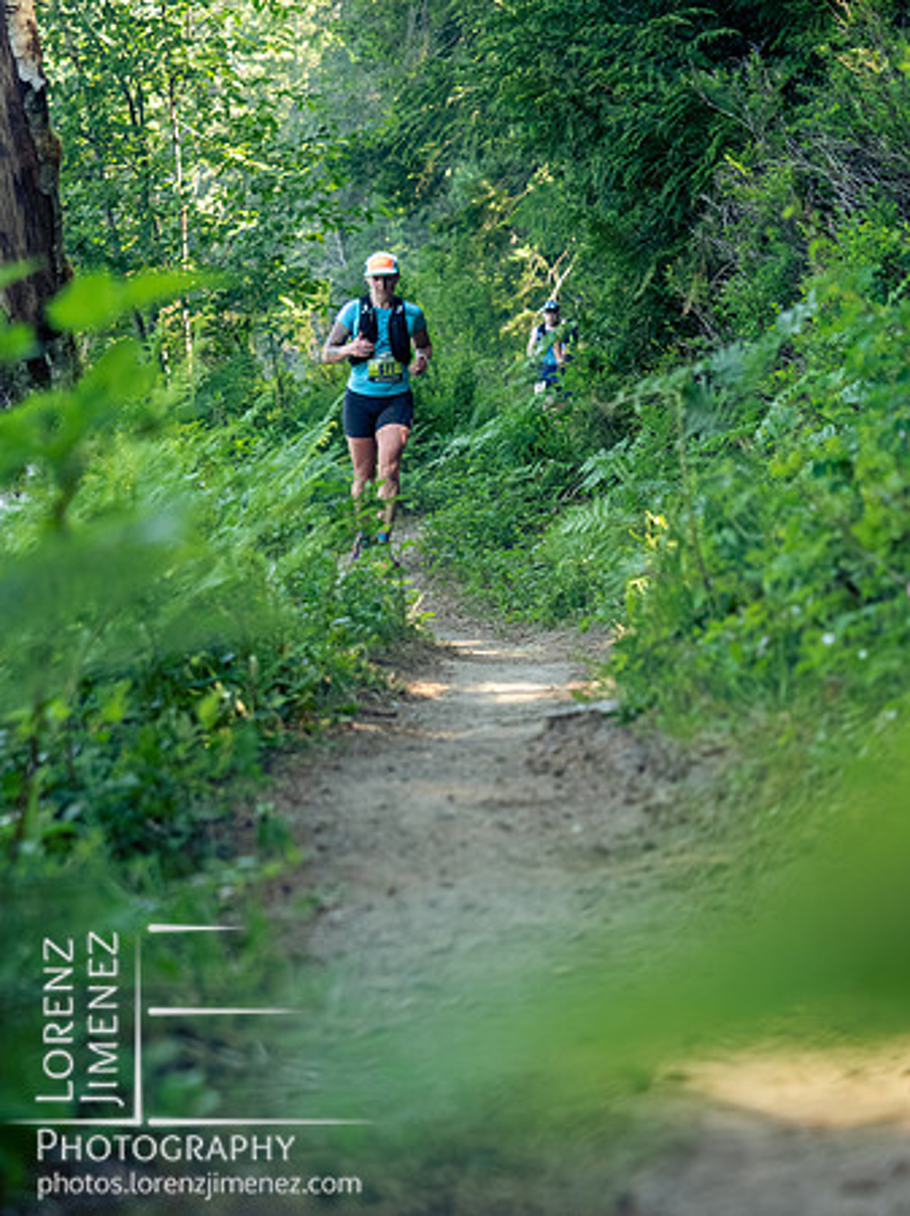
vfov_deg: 19.6
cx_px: 455
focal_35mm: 100
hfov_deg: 14.8
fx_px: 3508
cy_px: 608
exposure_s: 1/1000
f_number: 2.8
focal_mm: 50
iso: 2500
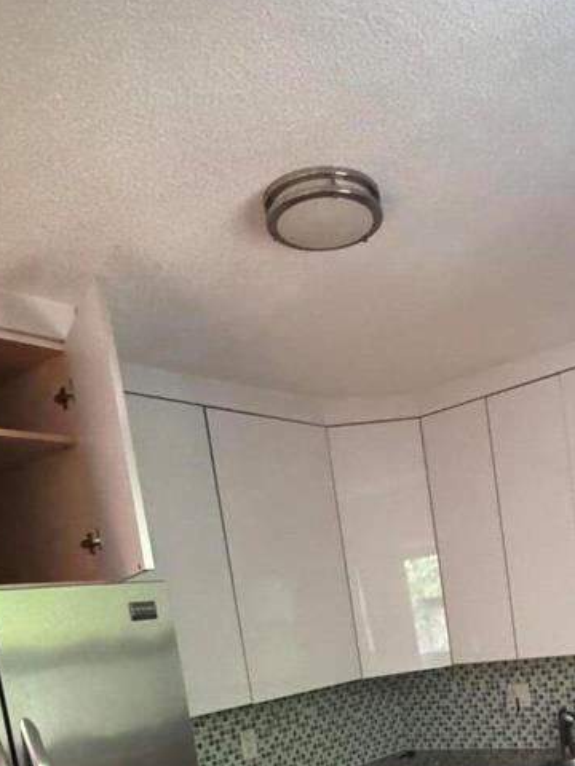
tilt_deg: -4.9
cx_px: 441
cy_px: 694
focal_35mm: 35
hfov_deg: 39.4
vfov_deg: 47.2
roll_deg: +8.9
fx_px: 775
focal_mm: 2.22
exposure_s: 1/52
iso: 1250
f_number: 2.2
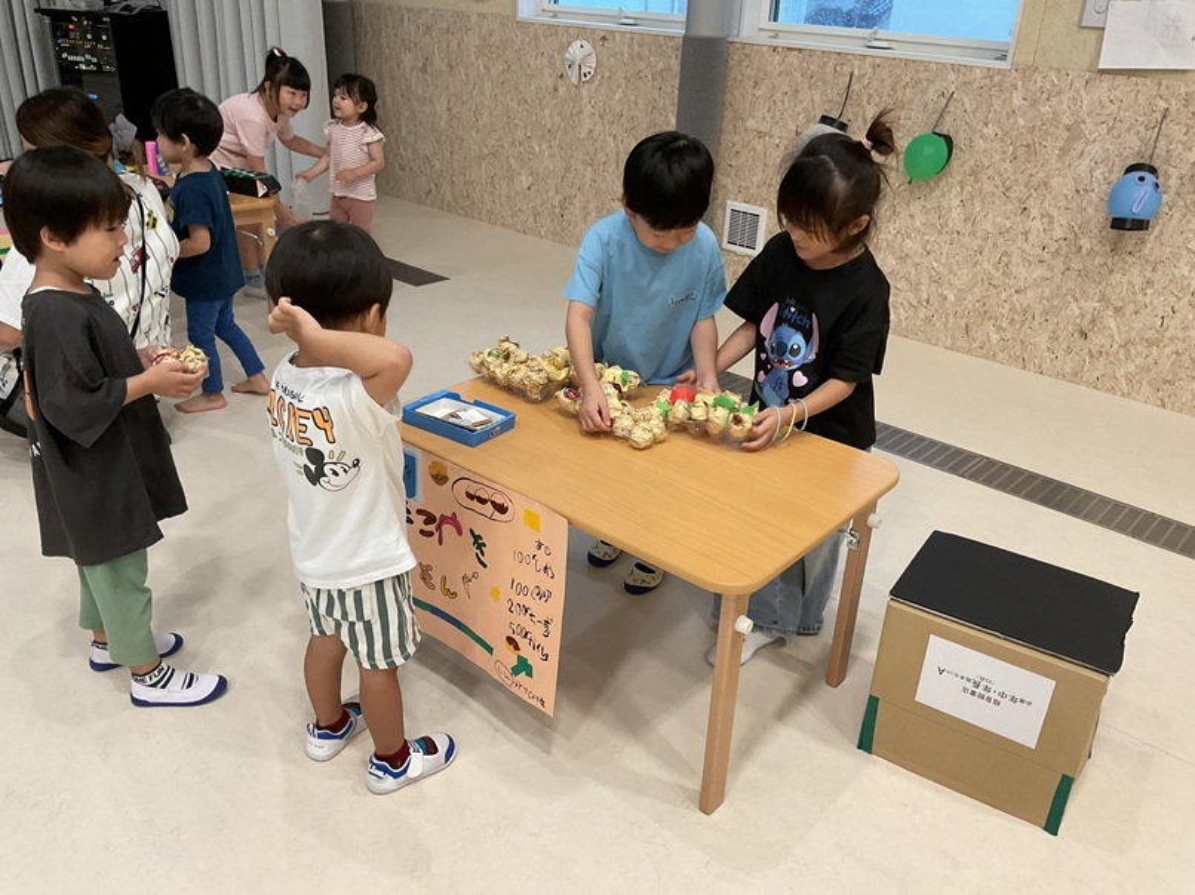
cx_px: 598
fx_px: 1001
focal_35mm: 29
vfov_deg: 48.2
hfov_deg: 61.7
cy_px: 448
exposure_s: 1/60
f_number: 1.8
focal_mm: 3
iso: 125
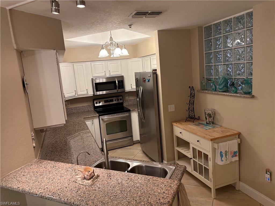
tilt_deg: -9.3
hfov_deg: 67.3
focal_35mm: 26
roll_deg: +4.5
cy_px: 103
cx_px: 138
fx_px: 207
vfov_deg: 53.1
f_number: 1.6
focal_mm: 5.96
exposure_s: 1/60
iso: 200
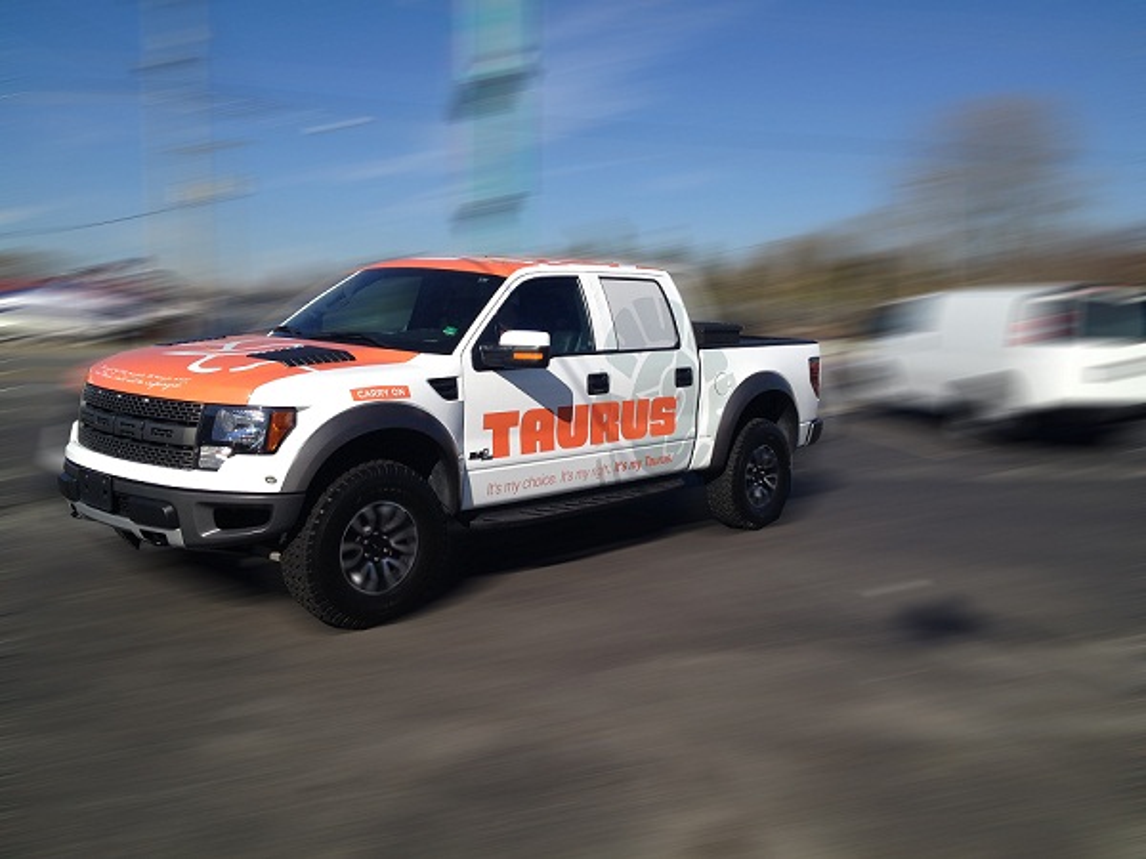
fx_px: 1159
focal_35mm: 35
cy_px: 430
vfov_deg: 40.7
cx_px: 573
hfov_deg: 52.6
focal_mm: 4.28
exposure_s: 1/2208
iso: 50
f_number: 2.4
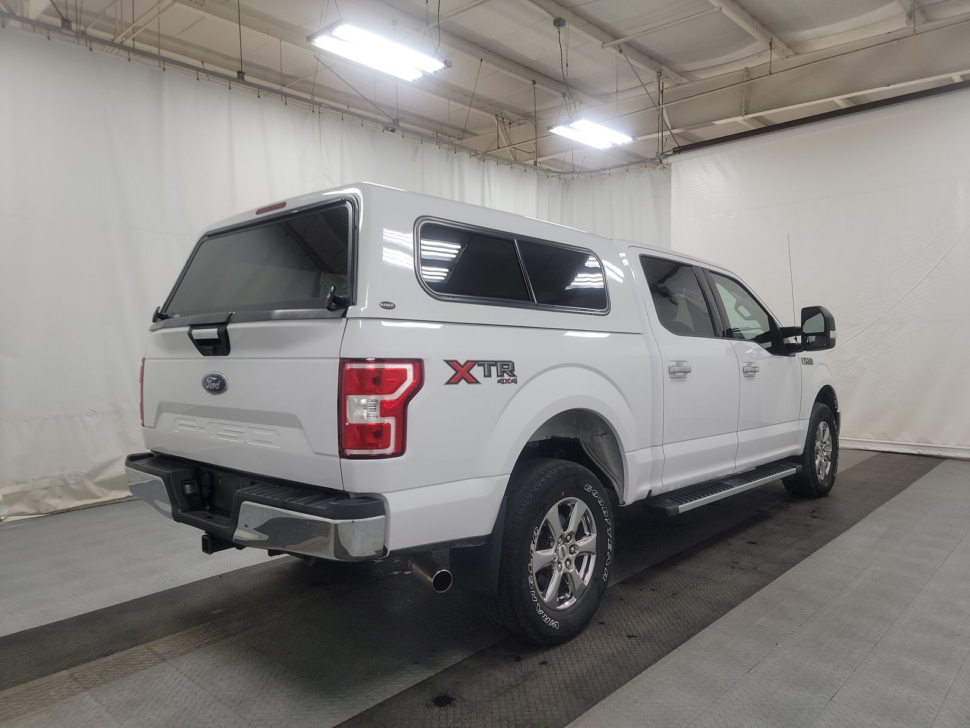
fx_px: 673
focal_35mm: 24
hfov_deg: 71.6
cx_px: 485
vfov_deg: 56.8
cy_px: 364
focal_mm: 6.7
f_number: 1.8
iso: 143
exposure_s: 1/59
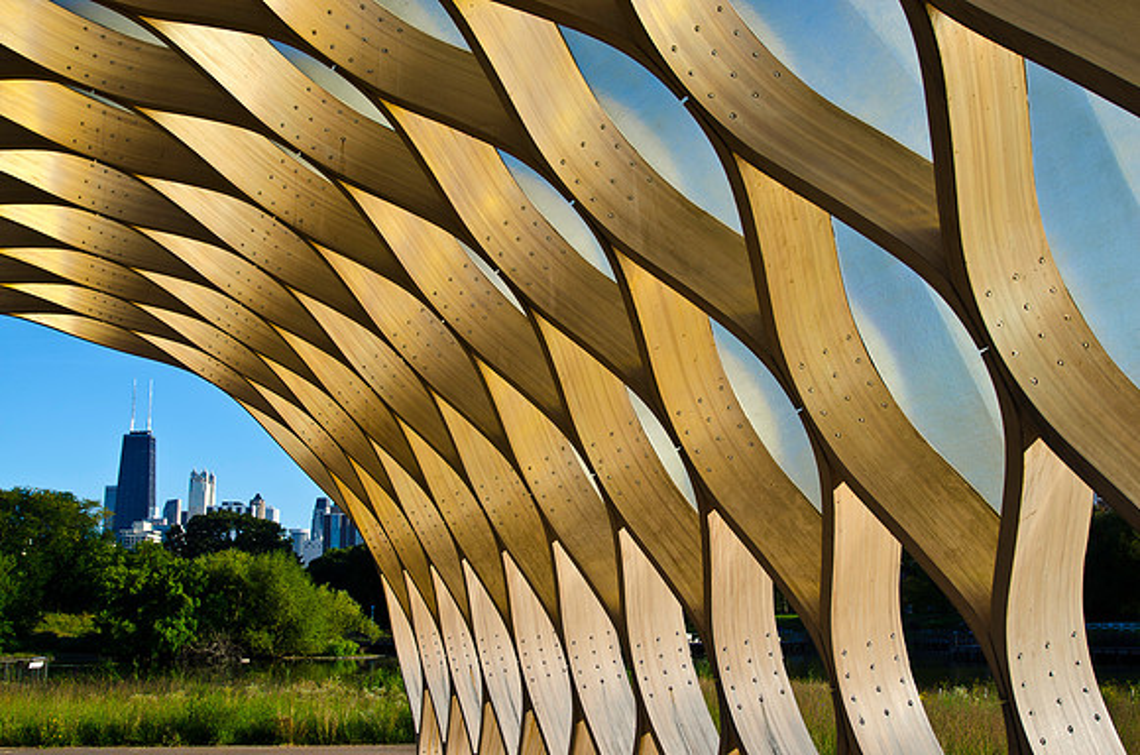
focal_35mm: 36
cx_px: 570
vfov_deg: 36.7
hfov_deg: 53.2
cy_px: 378
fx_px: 1137
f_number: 2.8
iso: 100
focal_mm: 24
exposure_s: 1/1000
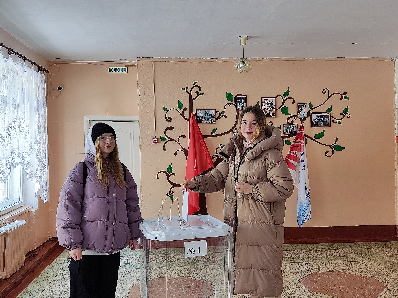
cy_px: 149
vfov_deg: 40.7
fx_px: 402
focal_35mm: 35
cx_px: 199
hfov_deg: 52.6
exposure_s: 1/100
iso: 71
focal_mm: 4.71
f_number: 1.79
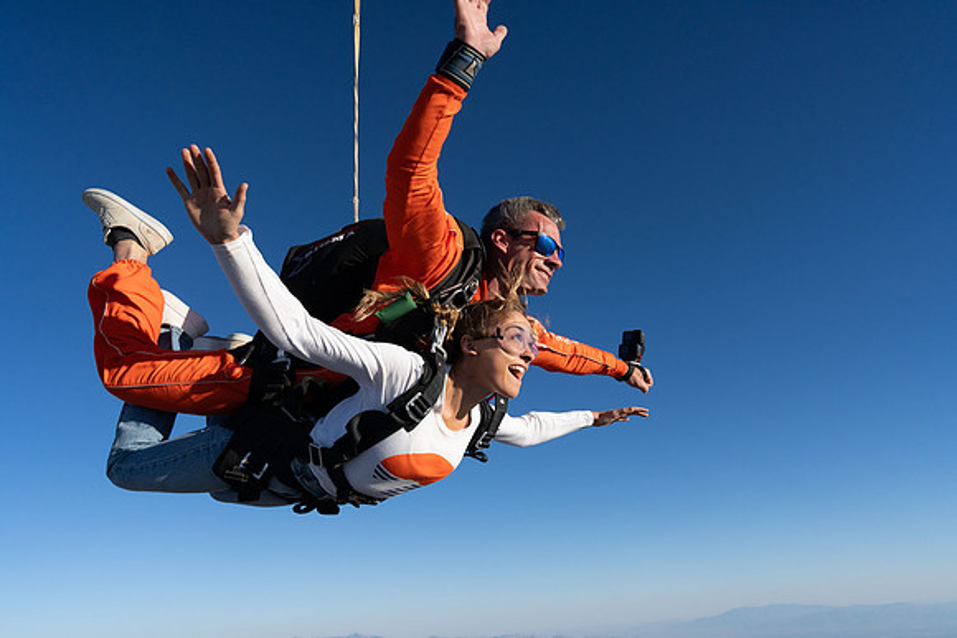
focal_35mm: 24
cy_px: 319
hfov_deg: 73.7
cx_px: 478
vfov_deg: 53.2
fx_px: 638
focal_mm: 24
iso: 800
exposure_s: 1/2000
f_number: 9
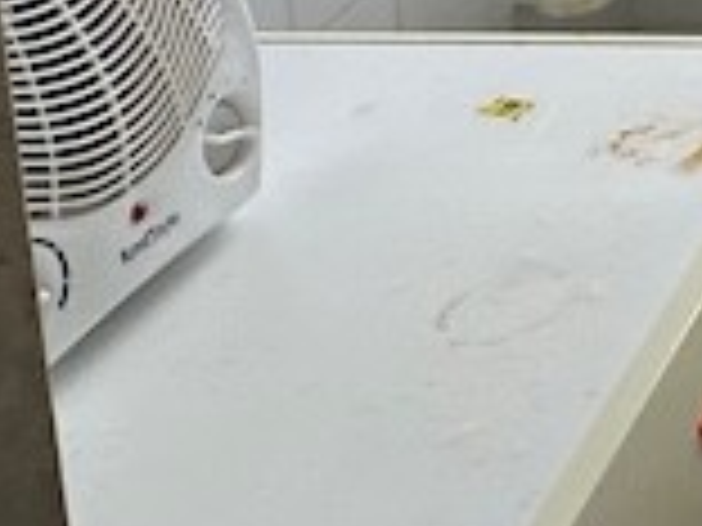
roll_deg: -1.6
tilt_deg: -10.6
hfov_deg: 16.4
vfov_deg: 13.4
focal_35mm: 92
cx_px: 1400
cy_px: -589
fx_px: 1866
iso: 40
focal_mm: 2.22
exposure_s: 1/99
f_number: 2.2
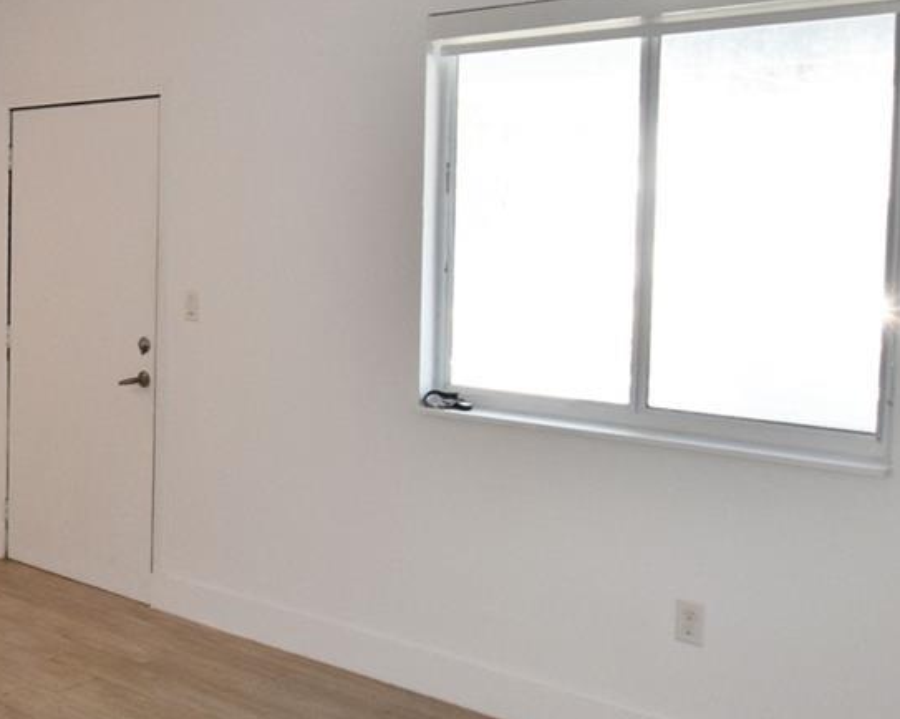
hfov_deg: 35.4
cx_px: 5
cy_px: 290
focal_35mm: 48
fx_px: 1270
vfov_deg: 31.5
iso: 720
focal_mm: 11.5
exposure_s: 1/125
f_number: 5.6
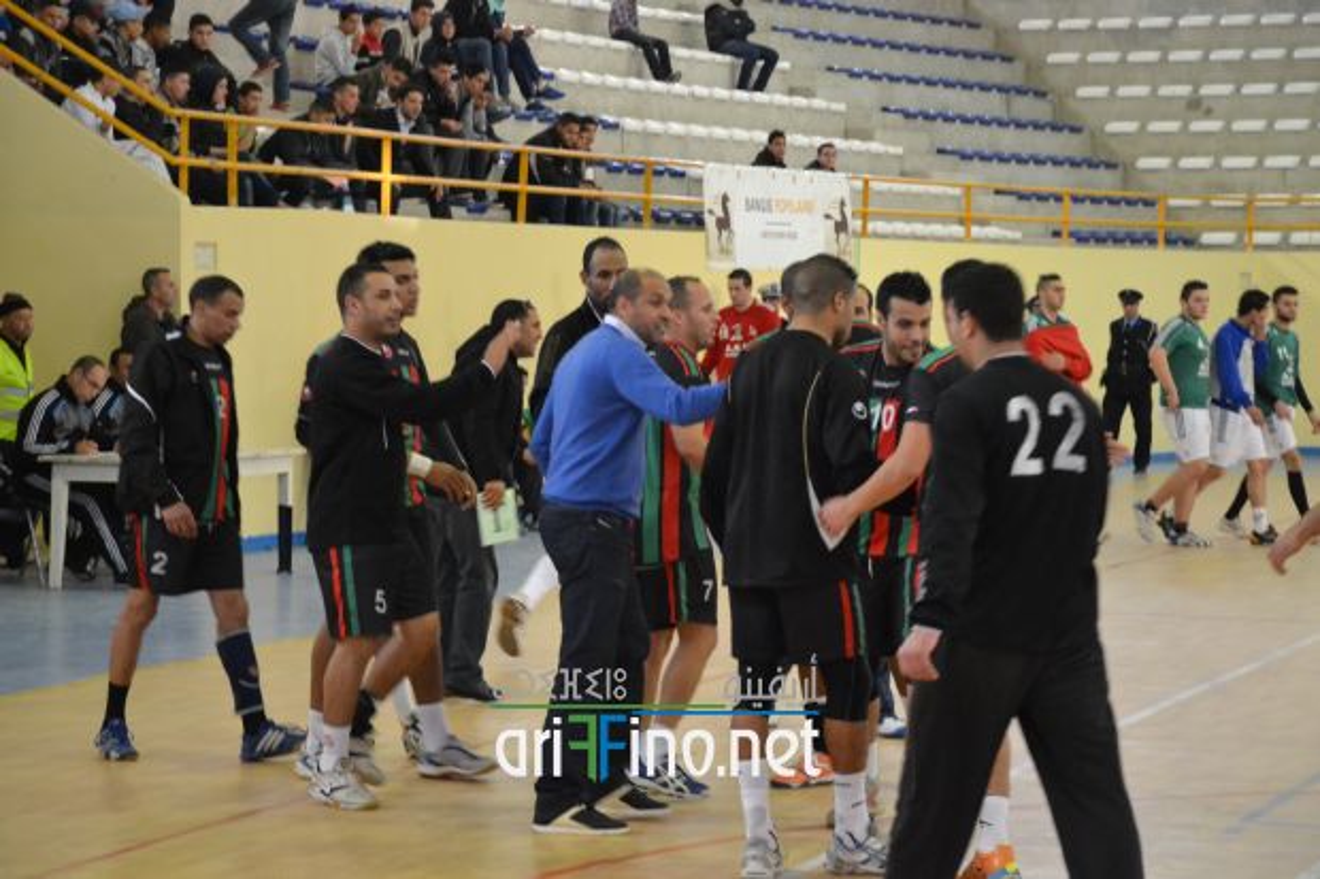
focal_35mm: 112
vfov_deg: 12.2
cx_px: 660
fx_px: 4124
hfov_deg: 18.2
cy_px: 440
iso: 3200
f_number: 5.3
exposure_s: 1/80
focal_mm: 75
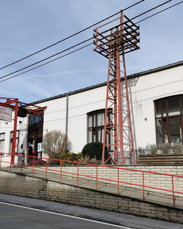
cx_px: 92
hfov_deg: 41.1
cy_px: 117
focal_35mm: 36
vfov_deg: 50.3
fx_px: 244
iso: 50
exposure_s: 1/4149
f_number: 1.6
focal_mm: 5.56
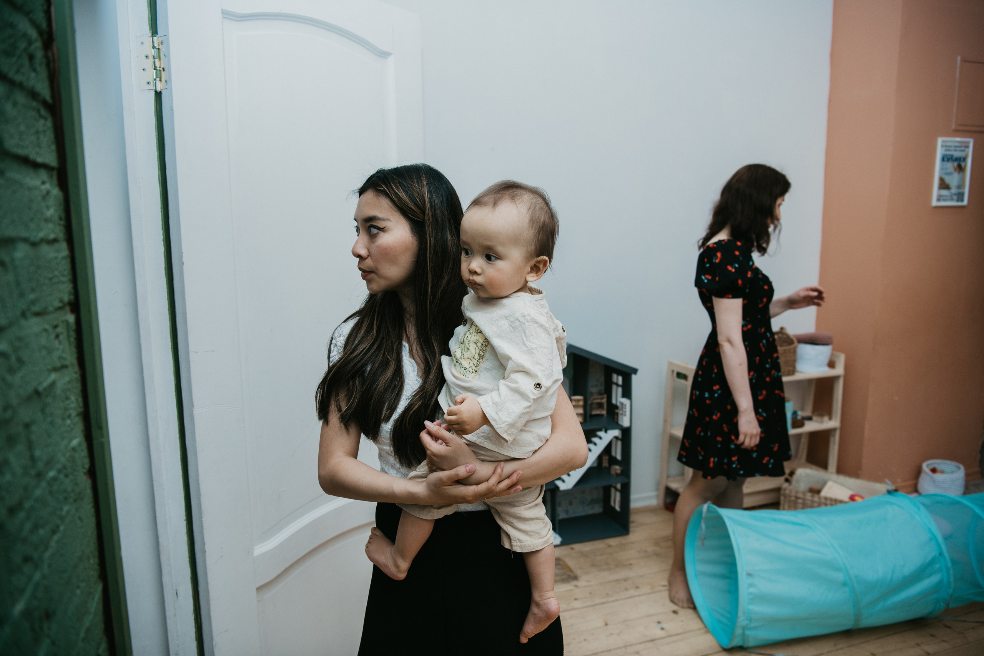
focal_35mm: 28
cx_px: 492
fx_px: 765
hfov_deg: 65.5
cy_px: 328
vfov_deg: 46.4
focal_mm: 28
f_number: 3.5
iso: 160
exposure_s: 1/160
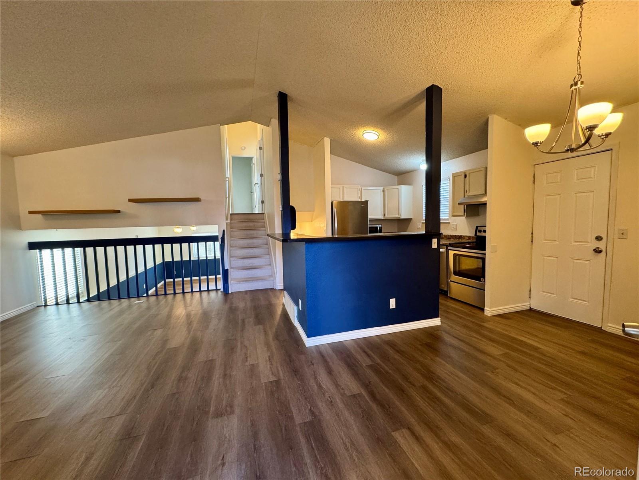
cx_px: 320
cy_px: 240
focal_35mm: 14
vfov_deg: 85.7
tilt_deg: -4.5
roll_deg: +2.1
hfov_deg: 102.1
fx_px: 258
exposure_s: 1/60
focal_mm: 2.22
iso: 200
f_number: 2.2
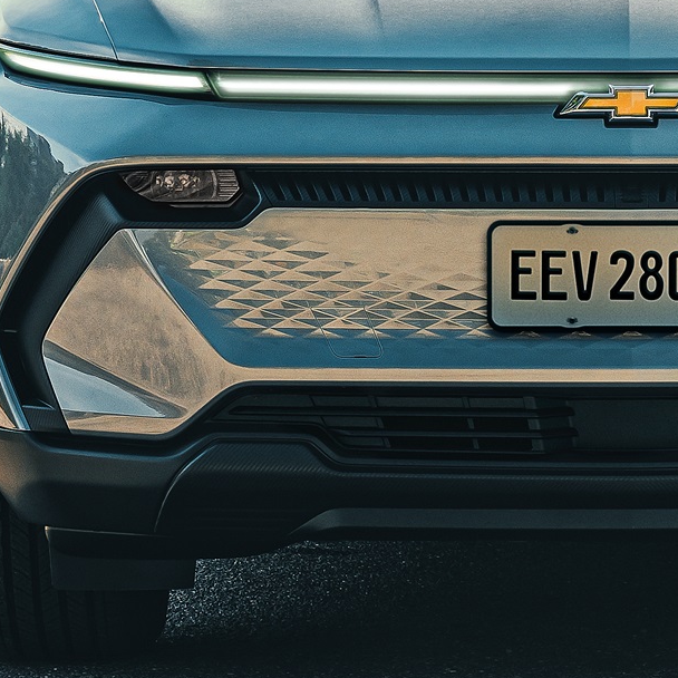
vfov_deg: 7.3
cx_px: 783
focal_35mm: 239
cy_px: -23
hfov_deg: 7.3
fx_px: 5296
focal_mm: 46
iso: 32
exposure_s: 1/50
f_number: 9
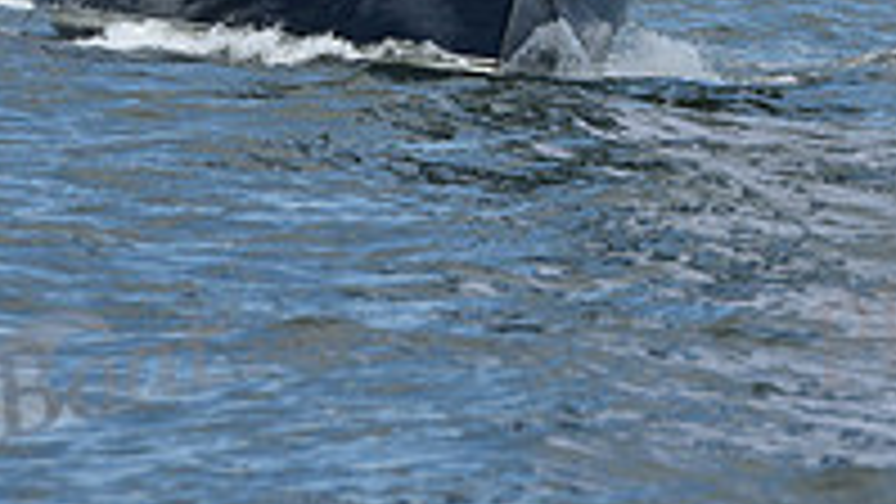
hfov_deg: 3.5
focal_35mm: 612
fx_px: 14542
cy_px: -353
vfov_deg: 2.0
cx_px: 581
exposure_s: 1/1000
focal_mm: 200
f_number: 9
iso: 320
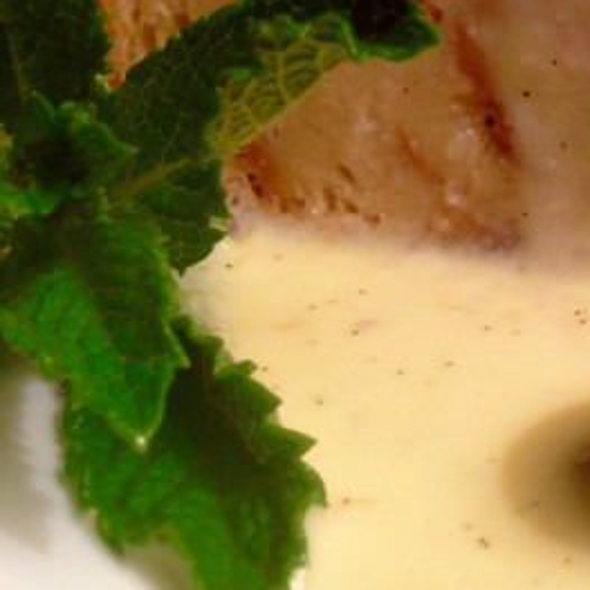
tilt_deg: -18.0
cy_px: -18
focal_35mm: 83
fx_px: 1601
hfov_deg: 19.7
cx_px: 698
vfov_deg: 20.2
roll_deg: -1.3
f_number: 2.4
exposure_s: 1/20
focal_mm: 4.12
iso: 80
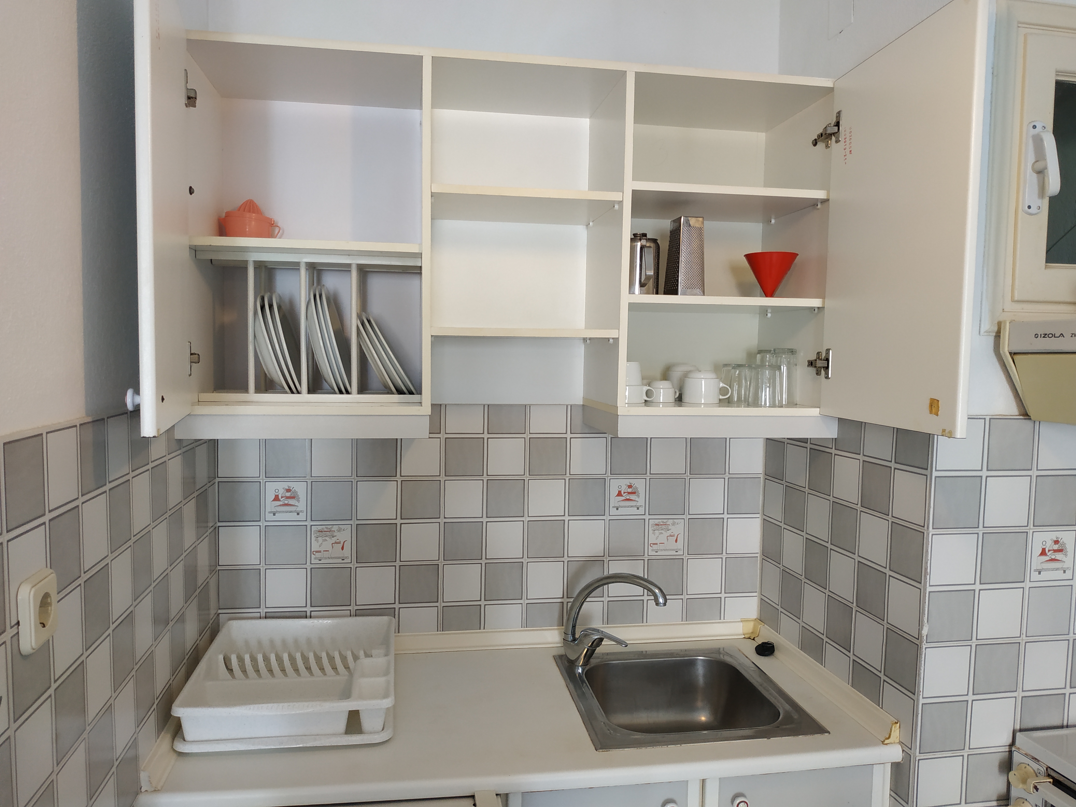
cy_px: 404
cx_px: 538
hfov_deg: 71.6
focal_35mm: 24
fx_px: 746
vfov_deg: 56.8
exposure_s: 1/50
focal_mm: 3.94
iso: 160
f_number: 1.9
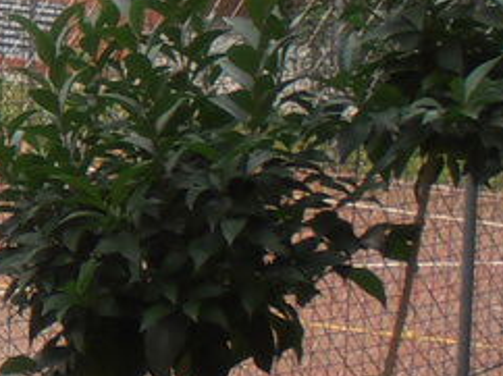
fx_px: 4790
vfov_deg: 4.5
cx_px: -505
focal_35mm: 330
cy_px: -89
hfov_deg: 5.9
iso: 80
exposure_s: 1/100
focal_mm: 10.04
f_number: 4.5
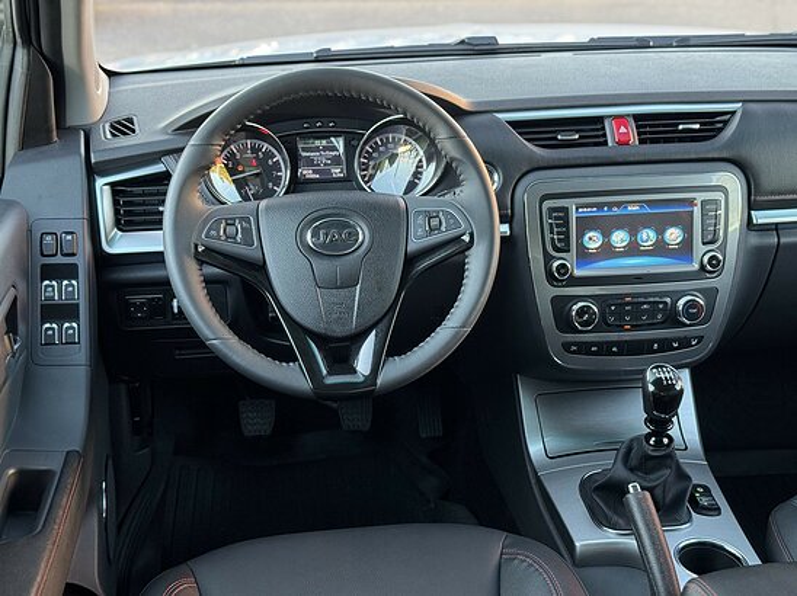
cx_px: 398
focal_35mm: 48
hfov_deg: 39.7
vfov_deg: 30.2
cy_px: 298
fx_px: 1104
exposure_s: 1/60
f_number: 1.78
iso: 200
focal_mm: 6.76
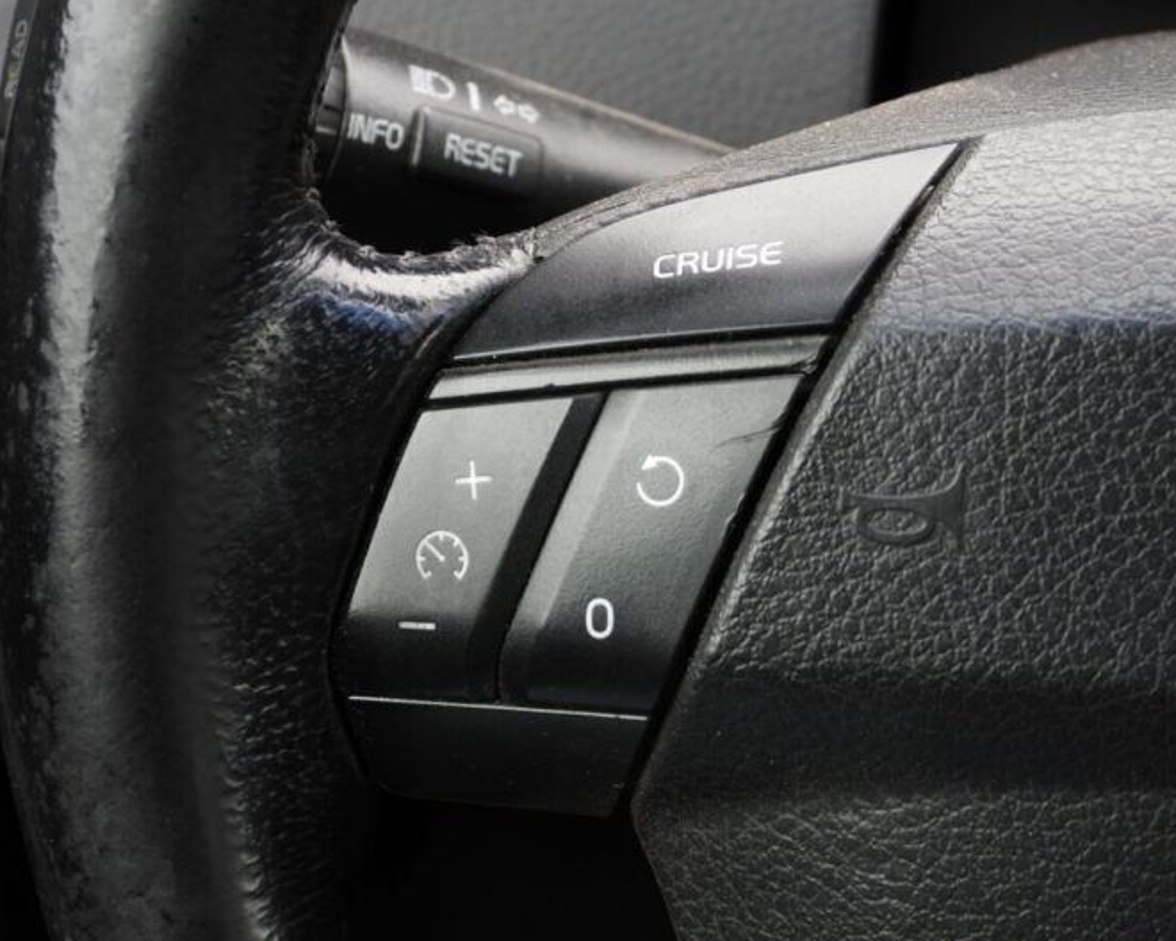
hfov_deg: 24.1
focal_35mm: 79
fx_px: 2750
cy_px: 474
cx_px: 611
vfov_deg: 19.4
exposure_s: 1/60
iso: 110
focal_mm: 13.5
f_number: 3.5
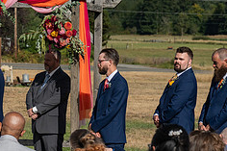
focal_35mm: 167
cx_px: -18
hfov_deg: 12.1
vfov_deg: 8.2
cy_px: 133
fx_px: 1052
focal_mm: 63
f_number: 4.5
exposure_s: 1/8000
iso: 400
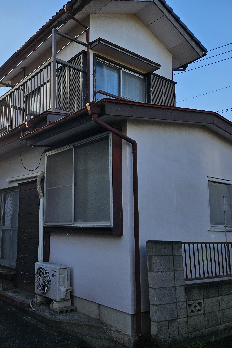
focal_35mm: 32
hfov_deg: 39.2
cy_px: 174
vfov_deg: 58.7
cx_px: 40
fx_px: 309
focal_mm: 5.4
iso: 25
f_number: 1.8
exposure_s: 1/871
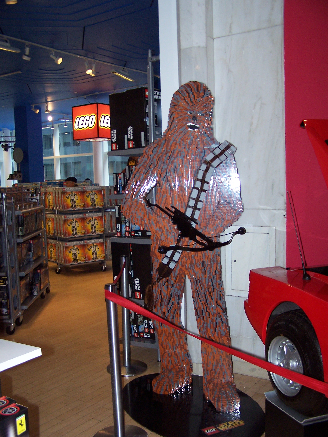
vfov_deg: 49.0
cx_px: 164
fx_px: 480
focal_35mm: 38
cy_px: 218
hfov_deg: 37.7
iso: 140
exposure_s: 1/60
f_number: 2.8
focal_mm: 6.3
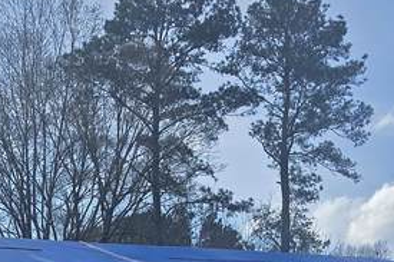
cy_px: 445
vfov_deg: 18.0
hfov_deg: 31.6
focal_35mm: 63
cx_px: 123
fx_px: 689
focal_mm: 2.2
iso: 50
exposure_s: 1/1677
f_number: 2.2
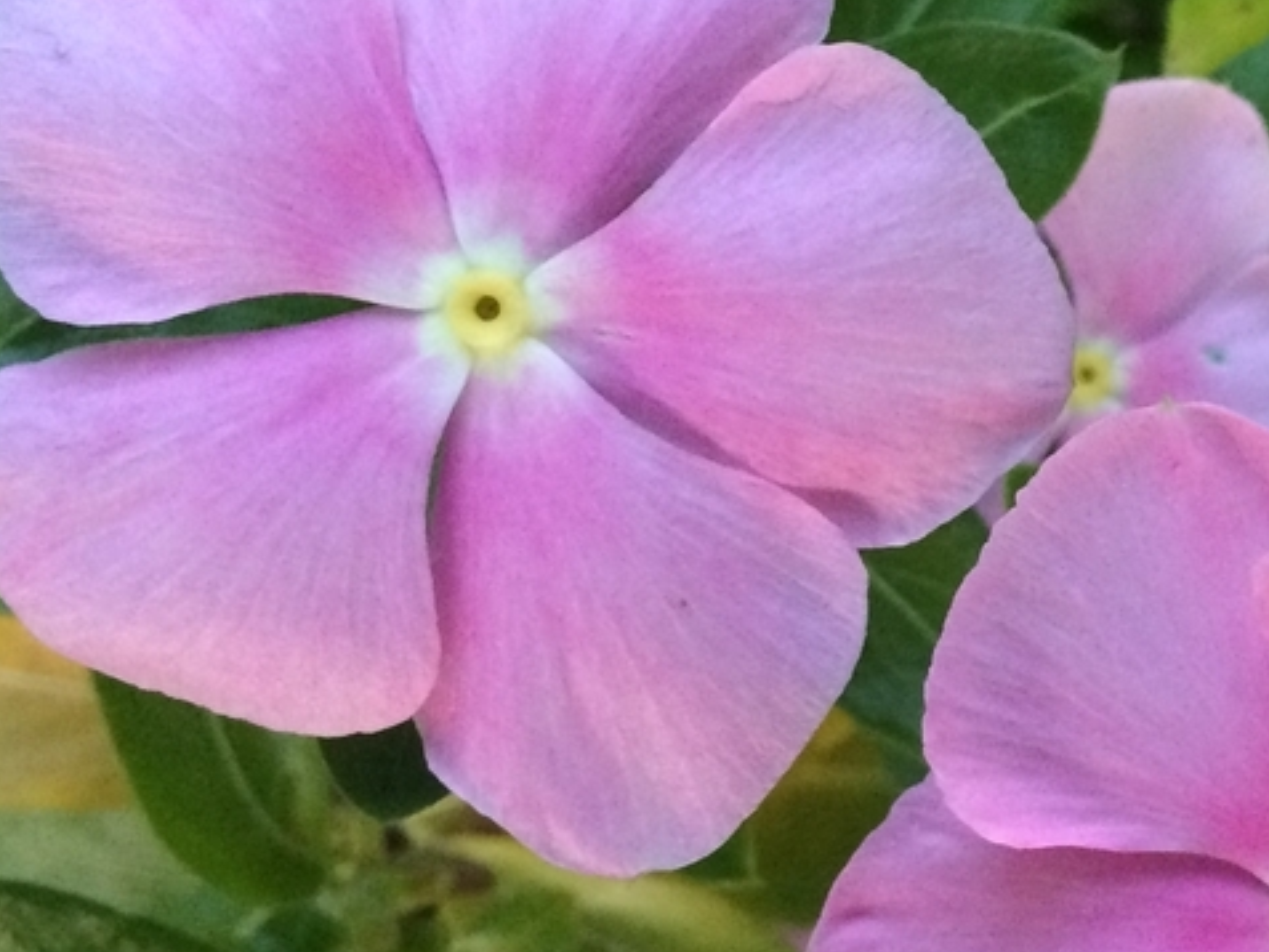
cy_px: 577
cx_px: 1221
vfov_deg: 20.1
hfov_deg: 25.5
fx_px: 2677
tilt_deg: -82.3
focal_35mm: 73
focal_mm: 4.15
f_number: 2.2
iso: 250
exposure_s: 1/30
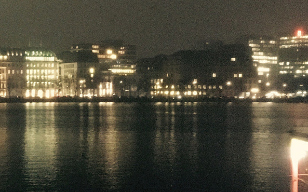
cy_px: 87
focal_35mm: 83
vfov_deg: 15.7
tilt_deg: +1.8
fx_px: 696
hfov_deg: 24.0
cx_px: 10
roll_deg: +1.1
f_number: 2.2
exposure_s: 1/17
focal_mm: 4.15
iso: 800
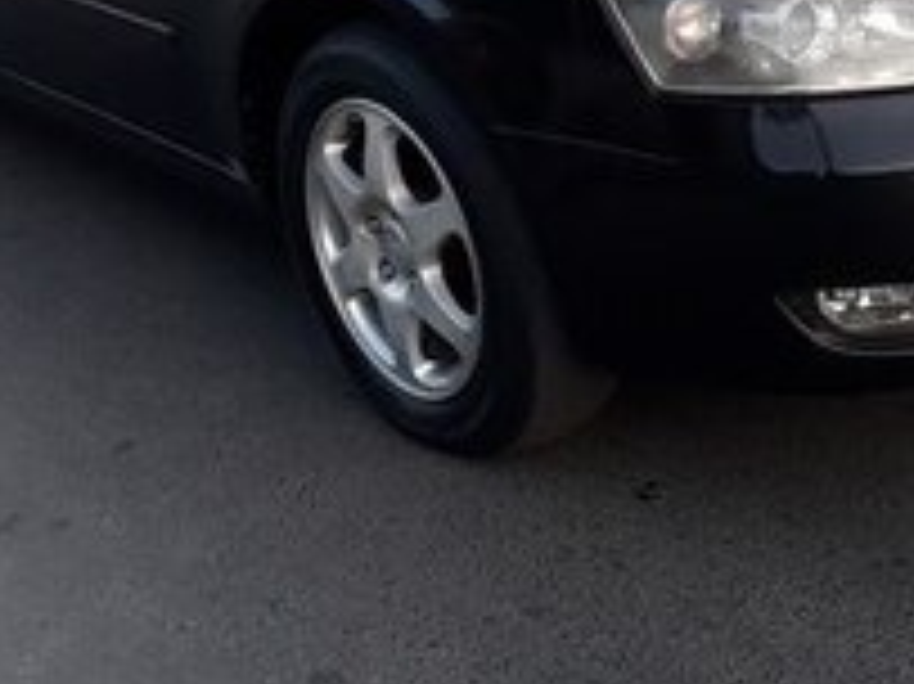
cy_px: -106
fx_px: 2322
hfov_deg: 22.2
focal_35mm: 88
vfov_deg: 16.2
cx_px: 387
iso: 80
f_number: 1.9
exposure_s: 1/100
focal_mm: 3.6
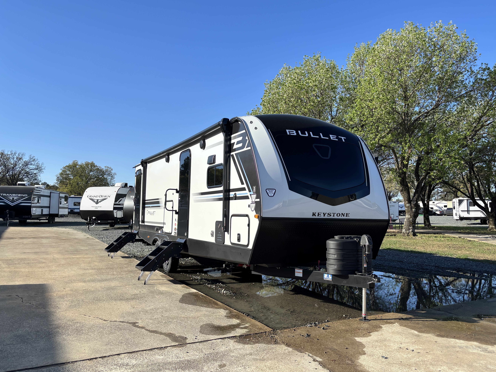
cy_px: 188
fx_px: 401
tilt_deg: +2.9
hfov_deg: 63.4
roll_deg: -0.8
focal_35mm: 28
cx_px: 265
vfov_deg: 49.7
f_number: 1.6
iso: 50
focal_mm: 5.96
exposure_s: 1/2398
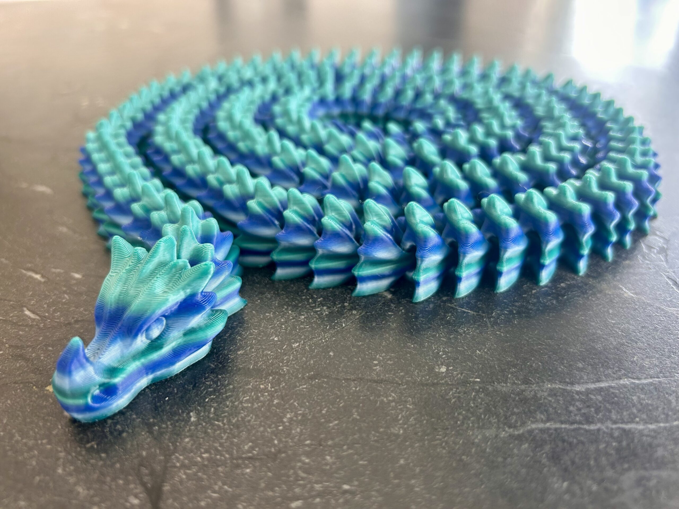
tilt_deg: -32.3
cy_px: 254
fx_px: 510
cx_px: 340
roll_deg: +0.2
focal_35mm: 26
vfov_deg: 53.1
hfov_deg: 67.3
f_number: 1.5
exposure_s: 1/121
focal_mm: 5.7
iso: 80
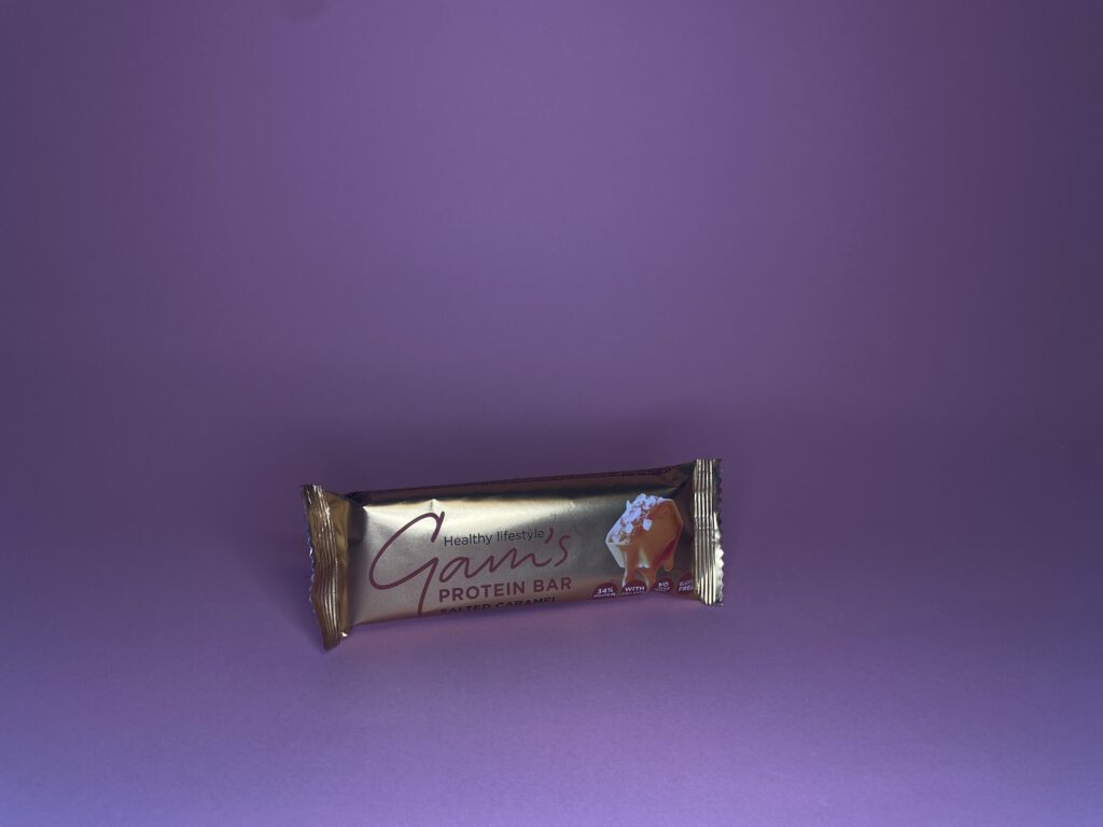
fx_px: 828
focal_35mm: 26
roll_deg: -2.5
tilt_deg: -20.1
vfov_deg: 53.1
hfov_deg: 67.3
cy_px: 414
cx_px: 552
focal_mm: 4.25
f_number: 1.8
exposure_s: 1/121
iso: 50
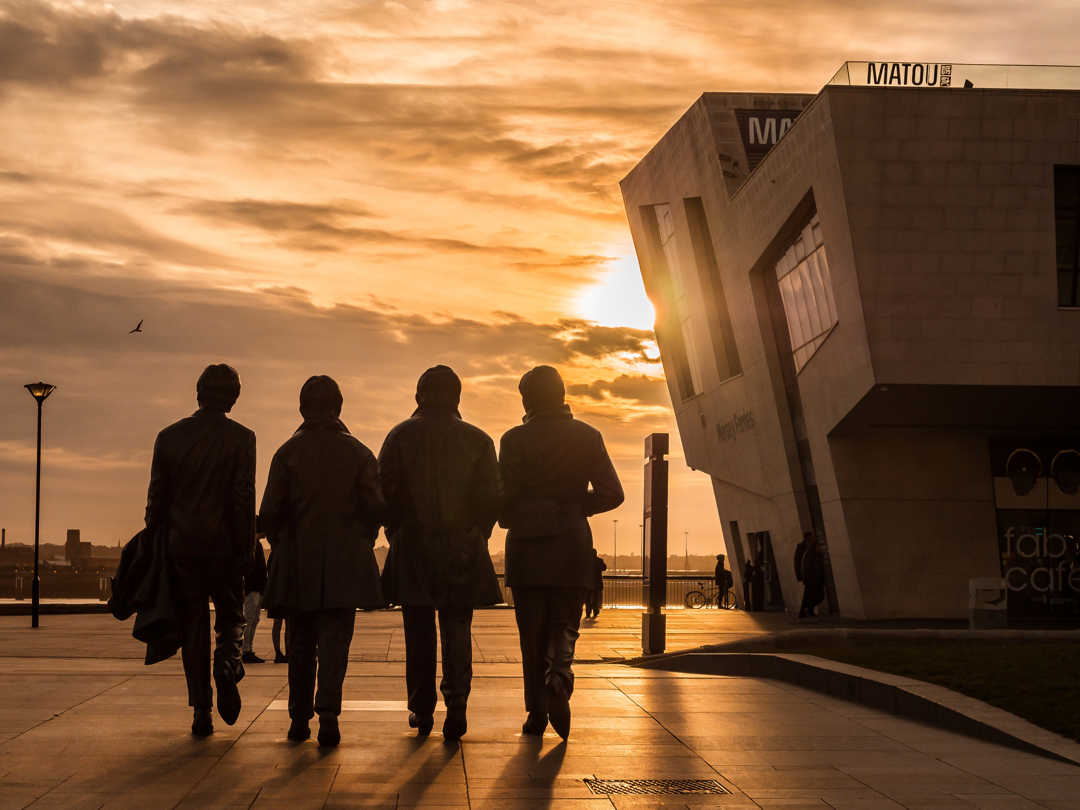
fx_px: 2184
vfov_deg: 21.0
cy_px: 405
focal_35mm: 70
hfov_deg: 27.8
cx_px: 540
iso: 200
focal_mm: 35
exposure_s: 1/1000
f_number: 9
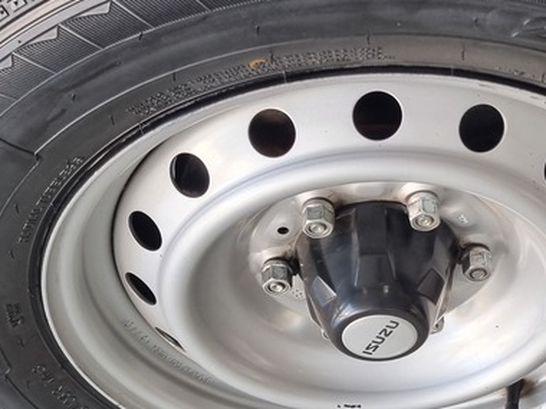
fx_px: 1104
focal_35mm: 70
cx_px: 365
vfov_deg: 21.0
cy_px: 165
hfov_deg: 27.6
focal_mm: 5.4
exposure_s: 1/100
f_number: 1.8
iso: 100
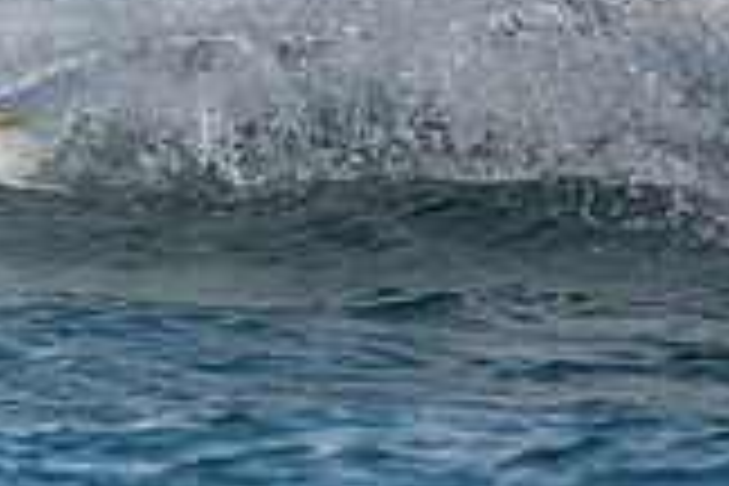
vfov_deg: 0.8
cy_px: 7
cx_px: -513
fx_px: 36204
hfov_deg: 1.2
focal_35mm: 1788
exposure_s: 1/4000
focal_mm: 500
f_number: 5.6
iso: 280
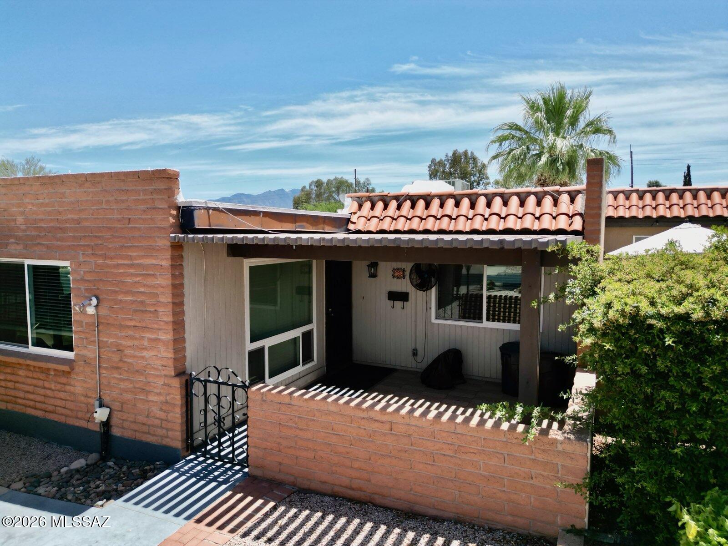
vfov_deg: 56.8
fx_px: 505
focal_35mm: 24
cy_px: 273
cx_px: 364
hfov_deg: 71.6
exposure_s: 1/725
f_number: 1.7
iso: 110
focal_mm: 6.72
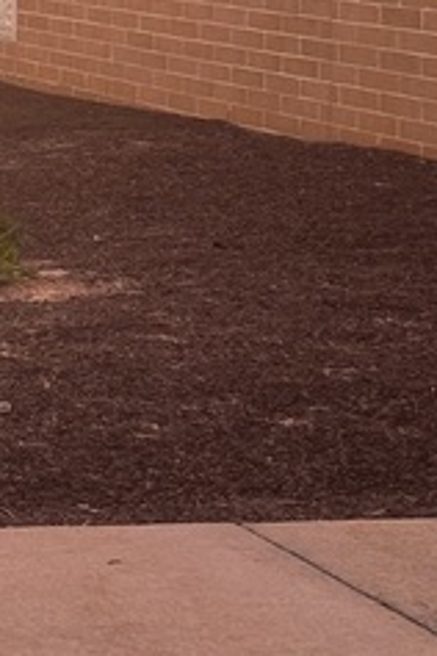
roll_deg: +0.8
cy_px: -108
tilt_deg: -2.4
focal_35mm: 117
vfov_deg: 16.8
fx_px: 2130
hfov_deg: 9.2
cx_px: -907
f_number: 1.5
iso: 40
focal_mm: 5.7
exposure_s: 1/121
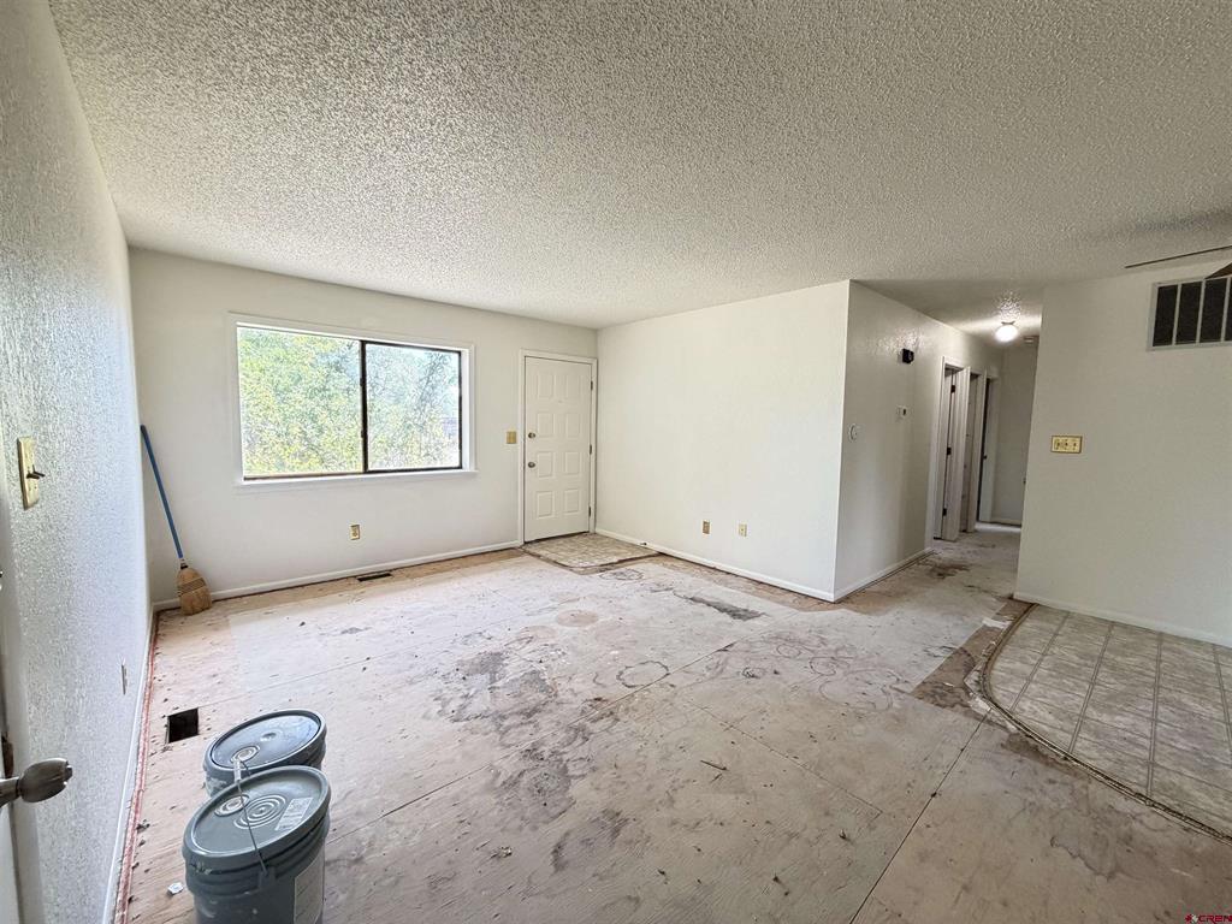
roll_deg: -1.1
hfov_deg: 102.1
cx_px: 616
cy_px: 462
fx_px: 498
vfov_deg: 85.7
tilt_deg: -5.5
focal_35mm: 14
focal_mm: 2.22
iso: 320
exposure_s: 1/77
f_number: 2.2
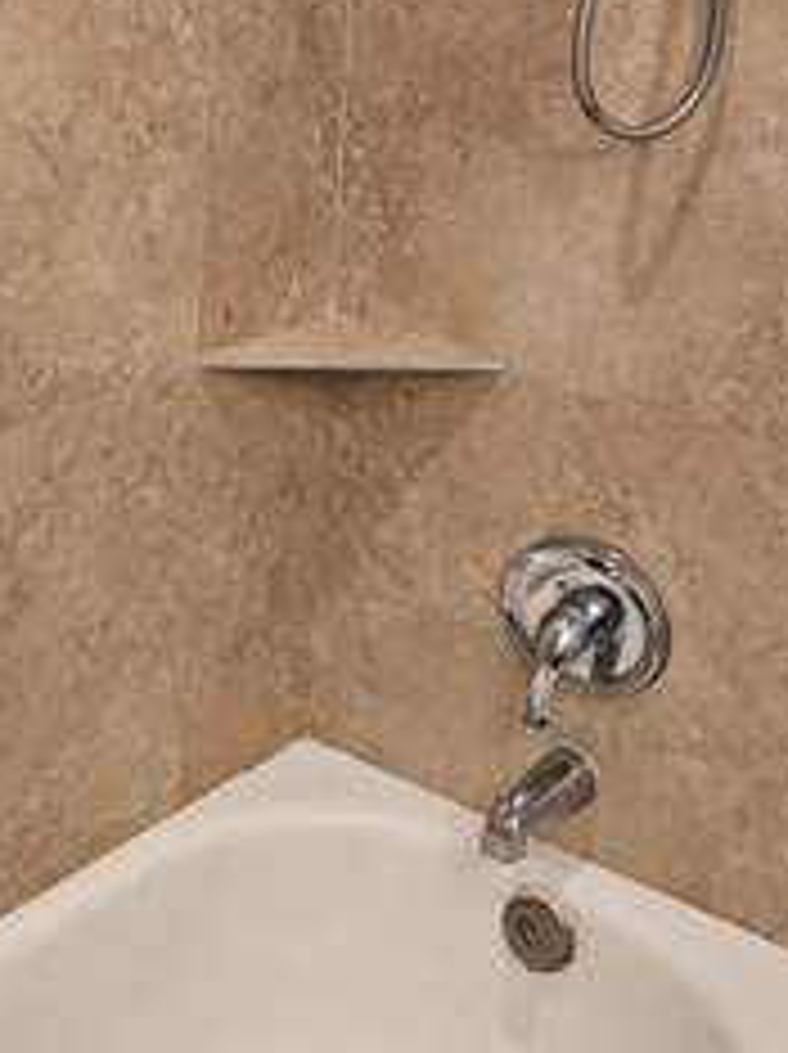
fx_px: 1916
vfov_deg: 30.5
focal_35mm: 63
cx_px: 239
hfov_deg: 23.1
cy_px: 333
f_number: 1.7
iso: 500
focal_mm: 6.3
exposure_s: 1/120
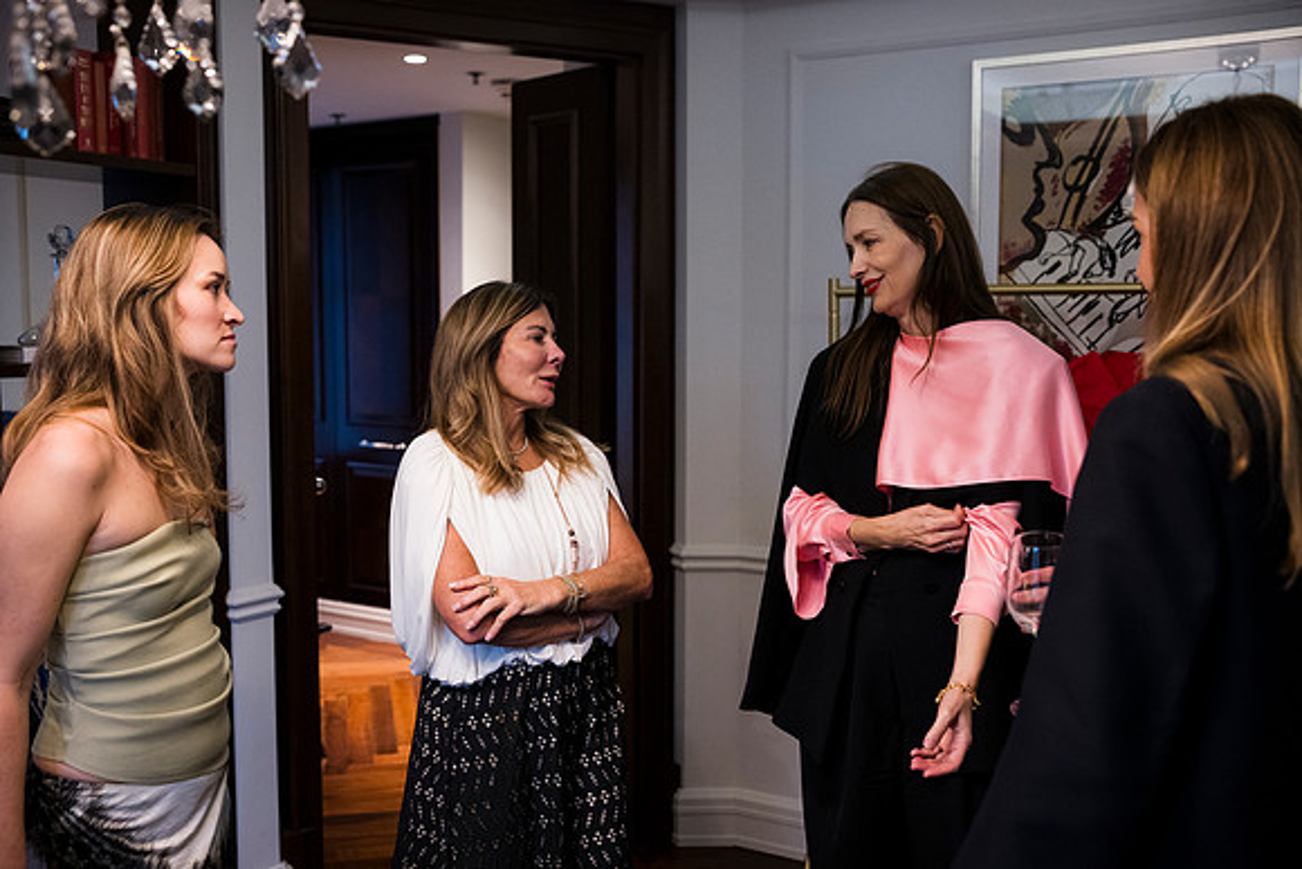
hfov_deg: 54.4
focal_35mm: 35
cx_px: 651
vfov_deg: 37.9
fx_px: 1266
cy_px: 434
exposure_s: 1/125
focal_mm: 35
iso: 1800
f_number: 3.2
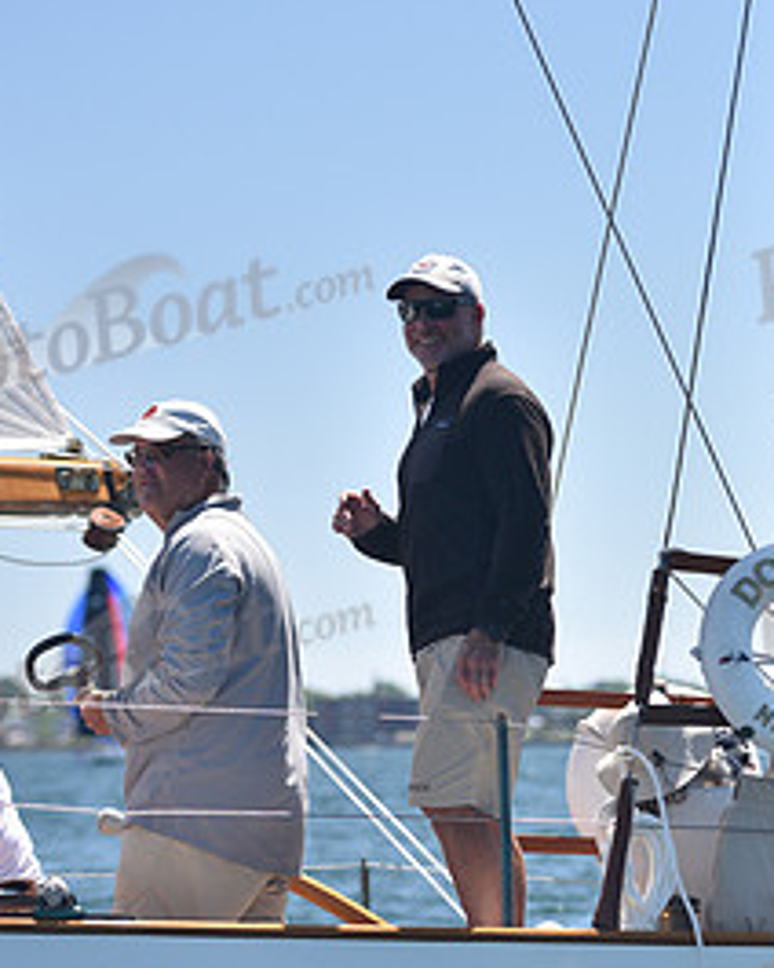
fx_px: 5297
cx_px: 564
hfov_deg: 8.3
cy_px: 807
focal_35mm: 185
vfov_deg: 10.4
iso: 200
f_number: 2.8
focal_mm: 90
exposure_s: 1/1000
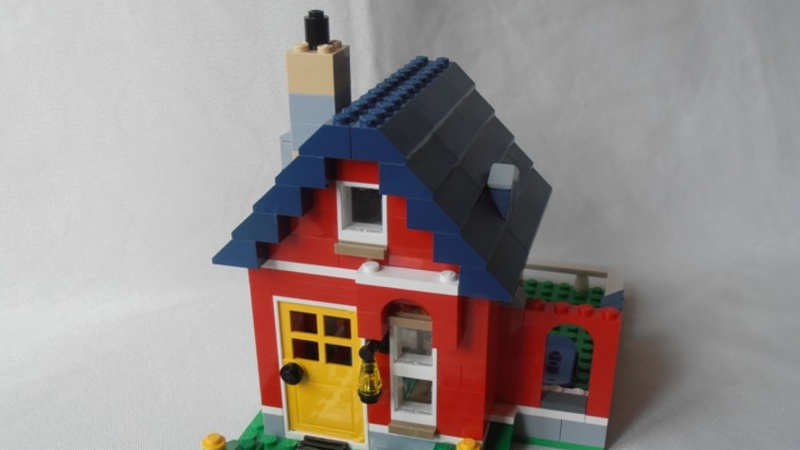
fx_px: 912
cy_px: 308
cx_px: 426
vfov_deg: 27.5
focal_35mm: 43
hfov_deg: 47.3
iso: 80
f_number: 3.9
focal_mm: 6.61
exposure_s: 1/125
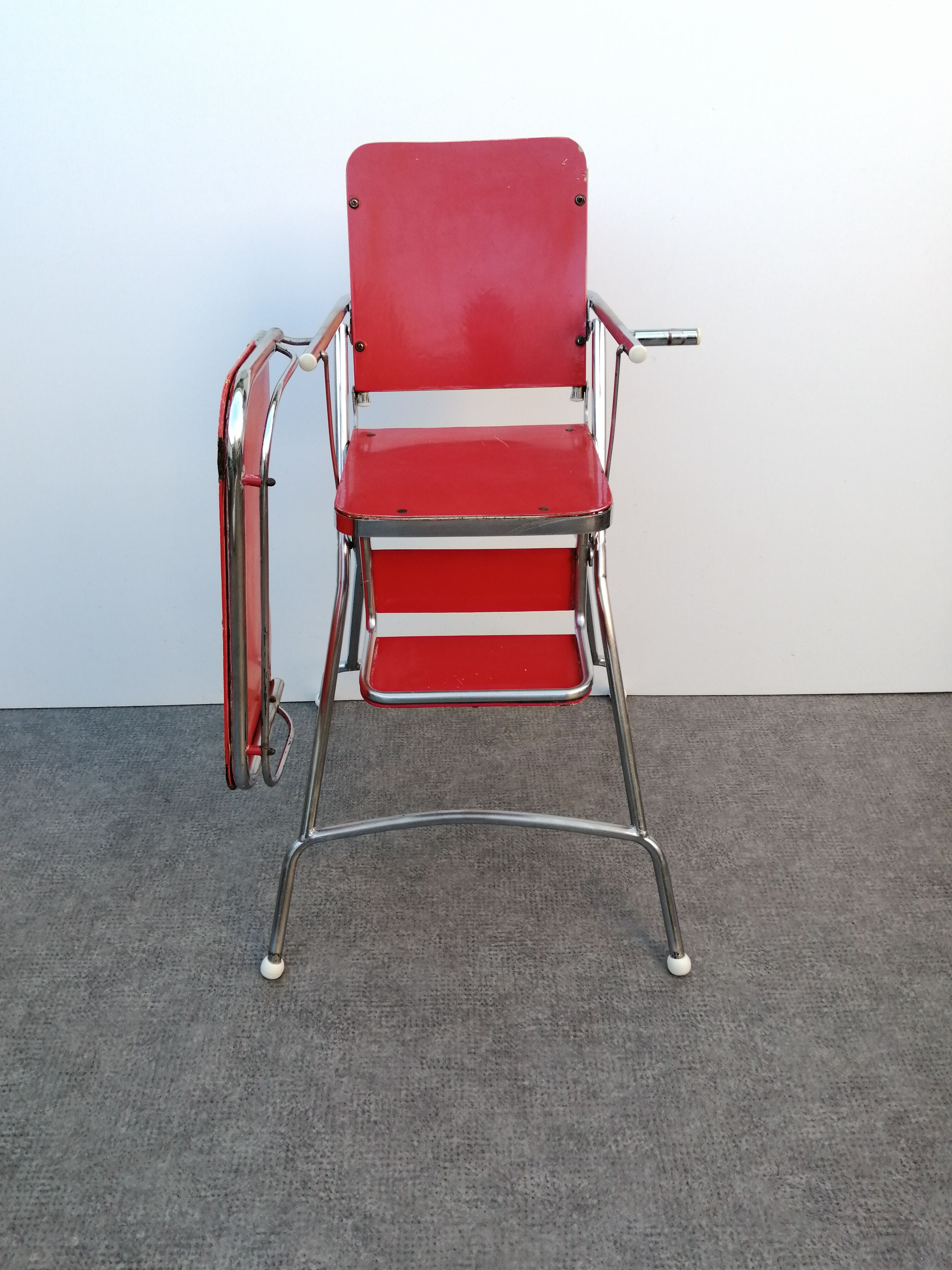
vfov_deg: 65.3
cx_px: 458
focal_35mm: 27
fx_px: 990
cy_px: 623
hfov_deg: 51.3
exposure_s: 1/124
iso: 50
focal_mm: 3.46
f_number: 1.8
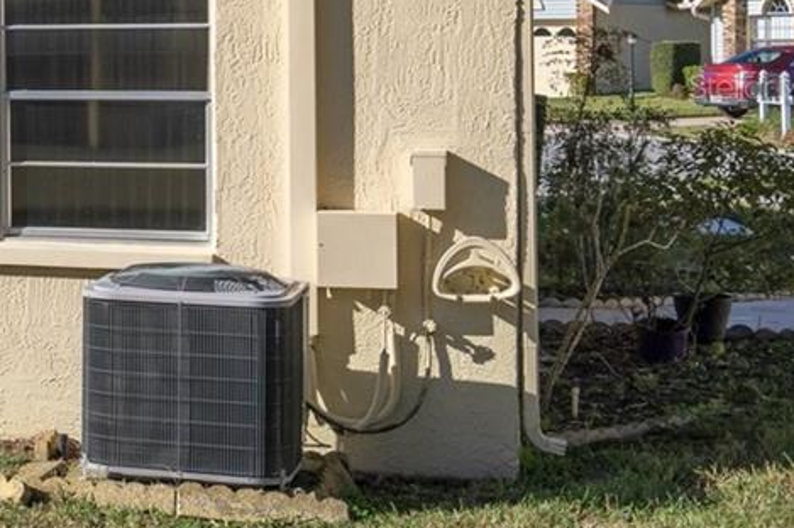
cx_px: -515
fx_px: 2182
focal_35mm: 99
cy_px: 86
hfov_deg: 17.7
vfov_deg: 13.7
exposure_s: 1/320
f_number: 8
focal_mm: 29
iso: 320
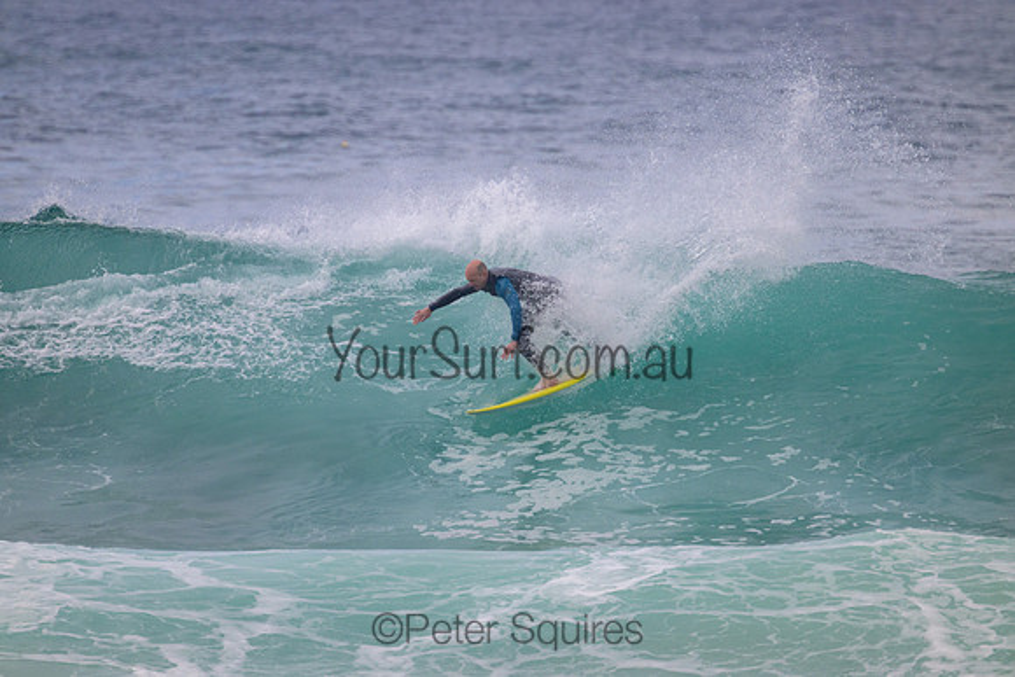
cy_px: 338
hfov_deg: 2.6
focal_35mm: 800
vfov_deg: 1.7
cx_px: 508
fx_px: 22560
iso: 800
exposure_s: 1/2000
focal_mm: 800
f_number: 11
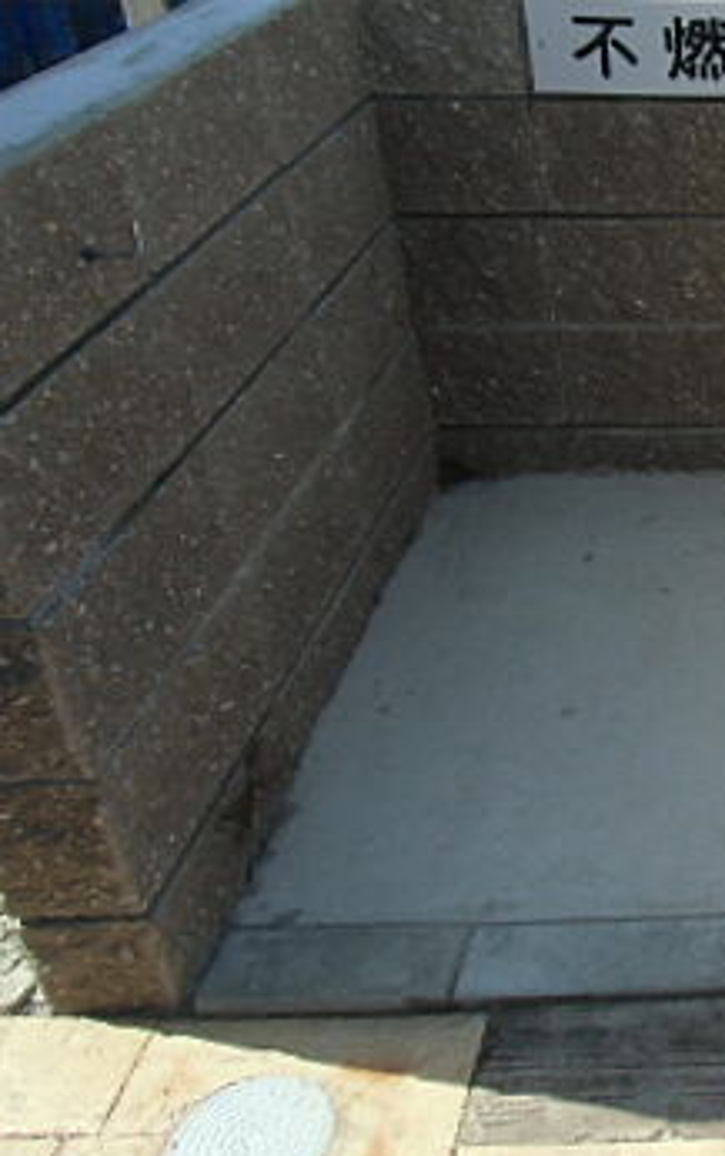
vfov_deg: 42.6
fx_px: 1482
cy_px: 535
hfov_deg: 23.6
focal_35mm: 47
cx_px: 989
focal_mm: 4.24
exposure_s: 1/500
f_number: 3
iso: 64
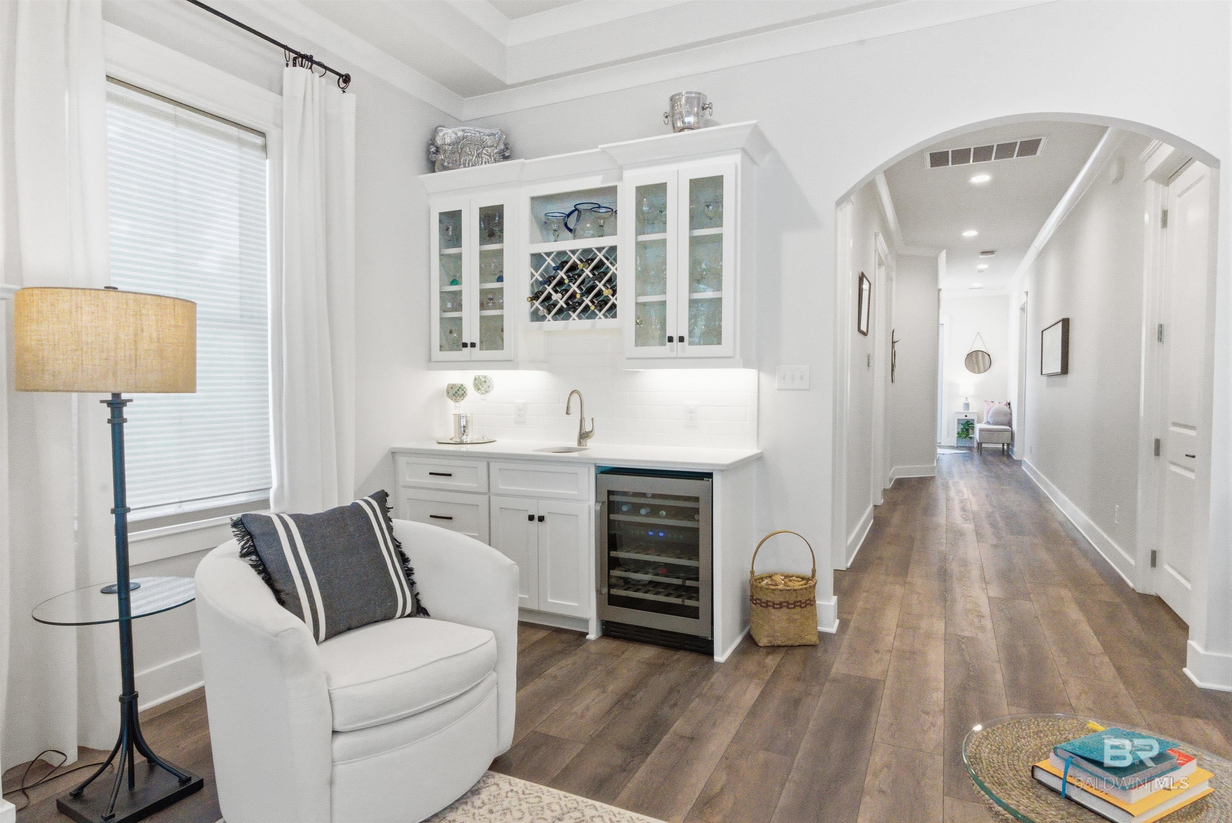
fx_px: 685
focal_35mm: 20
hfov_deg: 83.9
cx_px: 616
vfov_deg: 62.0
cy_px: 412
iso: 12800
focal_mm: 20
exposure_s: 1/8000
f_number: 13
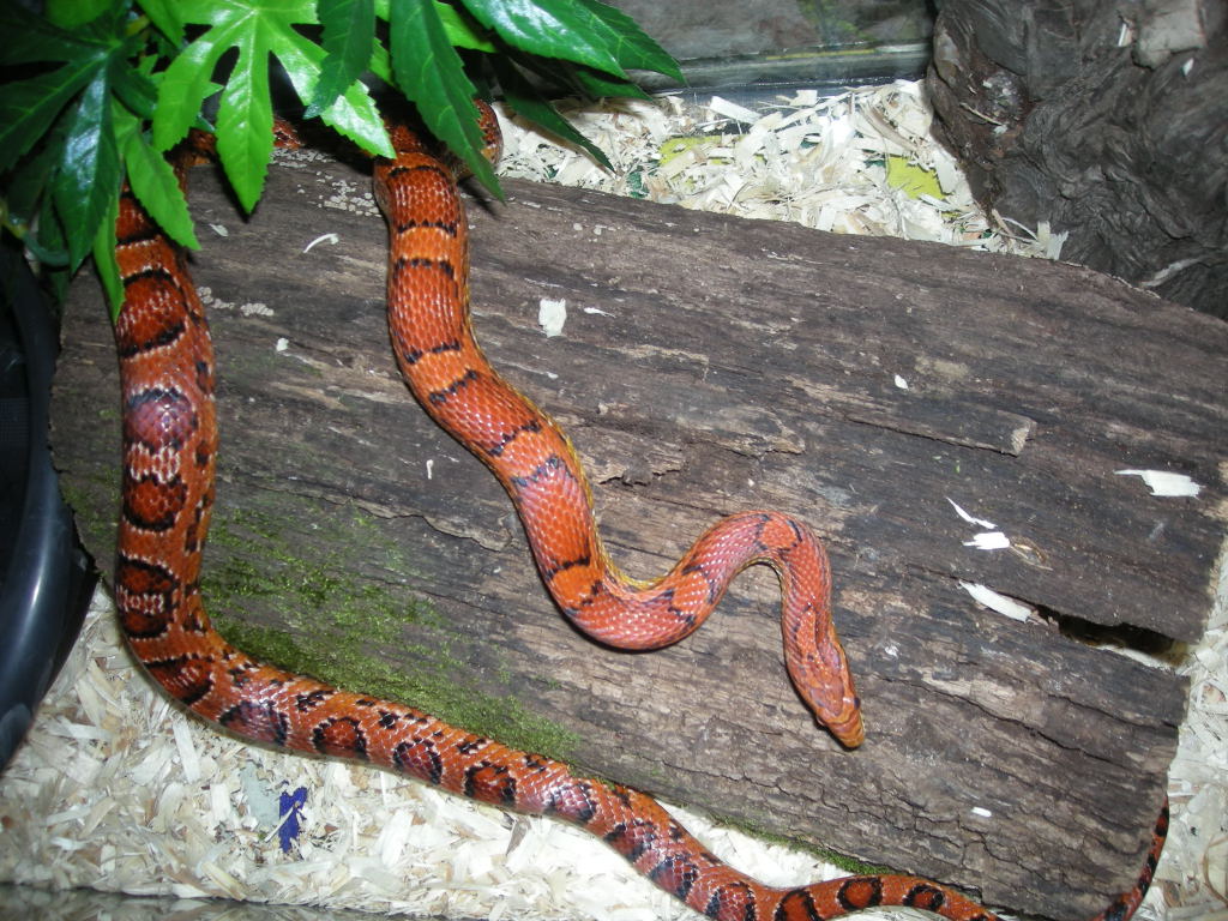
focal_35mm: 35
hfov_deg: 52.6
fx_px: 1242
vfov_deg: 40.7
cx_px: 614
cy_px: 460
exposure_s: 1/60
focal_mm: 5.7
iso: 50
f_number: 5.7
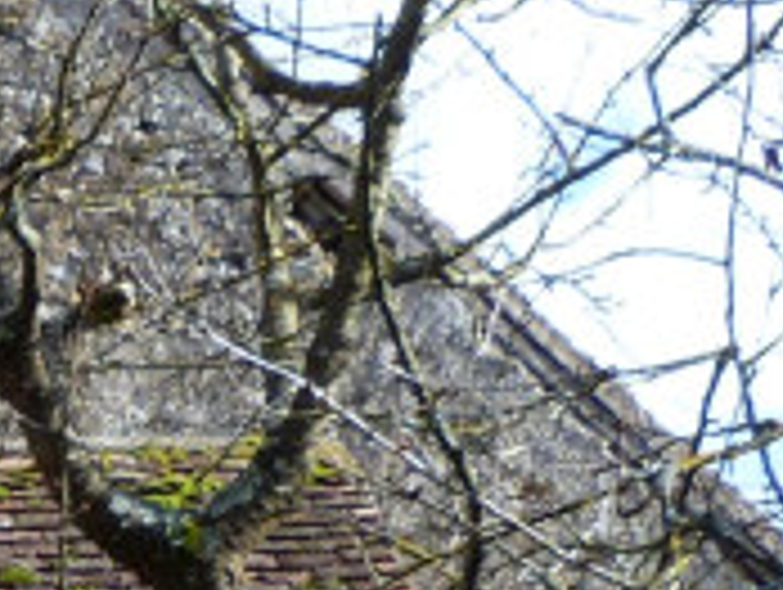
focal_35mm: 147
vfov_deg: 9.3
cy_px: 1266
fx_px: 3330
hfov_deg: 12.5
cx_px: -495
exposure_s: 1/200
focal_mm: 4.5
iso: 80
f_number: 4
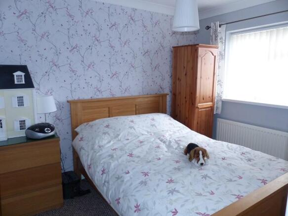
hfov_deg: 69.4
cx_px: 144
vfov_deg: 54.9
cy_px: 108
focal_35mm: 25
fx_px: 208
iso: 320
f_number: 2.8
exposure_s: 1/60
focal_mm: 4.5
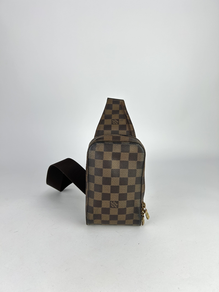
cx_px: 110
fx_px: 219
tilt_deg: -15.9
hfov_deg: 53.1
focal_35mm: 26
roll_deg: -1.0
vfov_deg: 67.3
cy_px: 146
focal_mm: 5.7
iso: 40
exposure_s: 1/224
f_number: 1.5
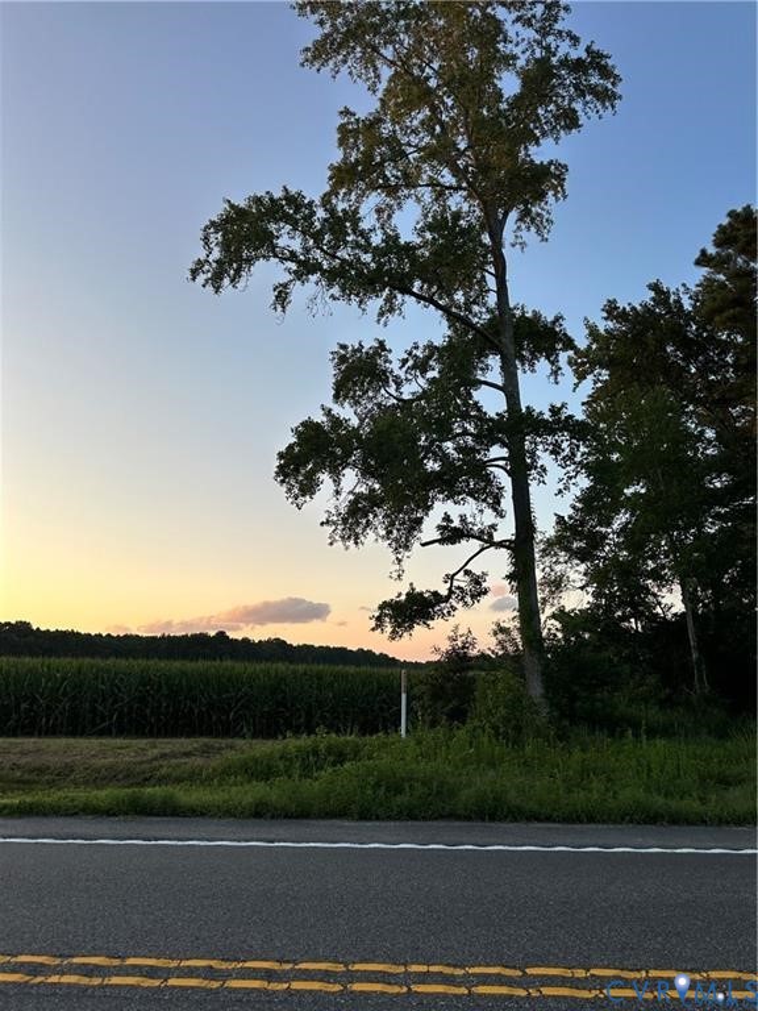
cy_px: 506
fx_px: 701
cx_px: 379
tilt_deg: +16.0
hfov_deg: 56.8
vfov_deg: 71.6
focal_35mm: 24
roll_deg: +1.6
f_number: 1.78
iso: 80
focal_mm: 6.86
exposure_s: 1/1339
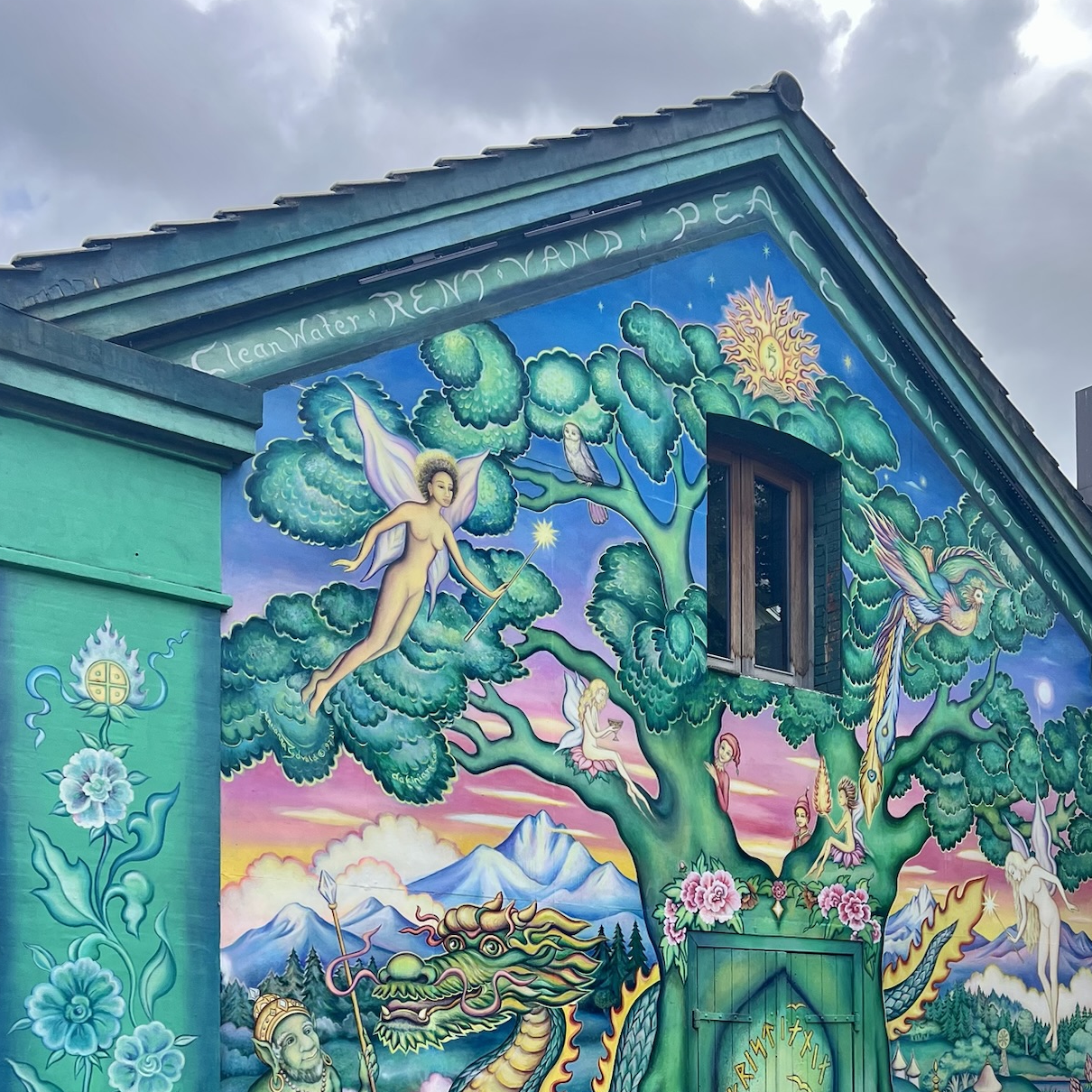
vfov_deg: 42.4
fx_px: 1356
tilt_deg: +4.4
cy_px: 831
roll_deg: -0.3
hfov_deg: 43.9
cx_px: 564
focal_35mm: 38
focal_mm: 5.7
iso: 50
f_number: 1.5
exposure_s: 1/1344
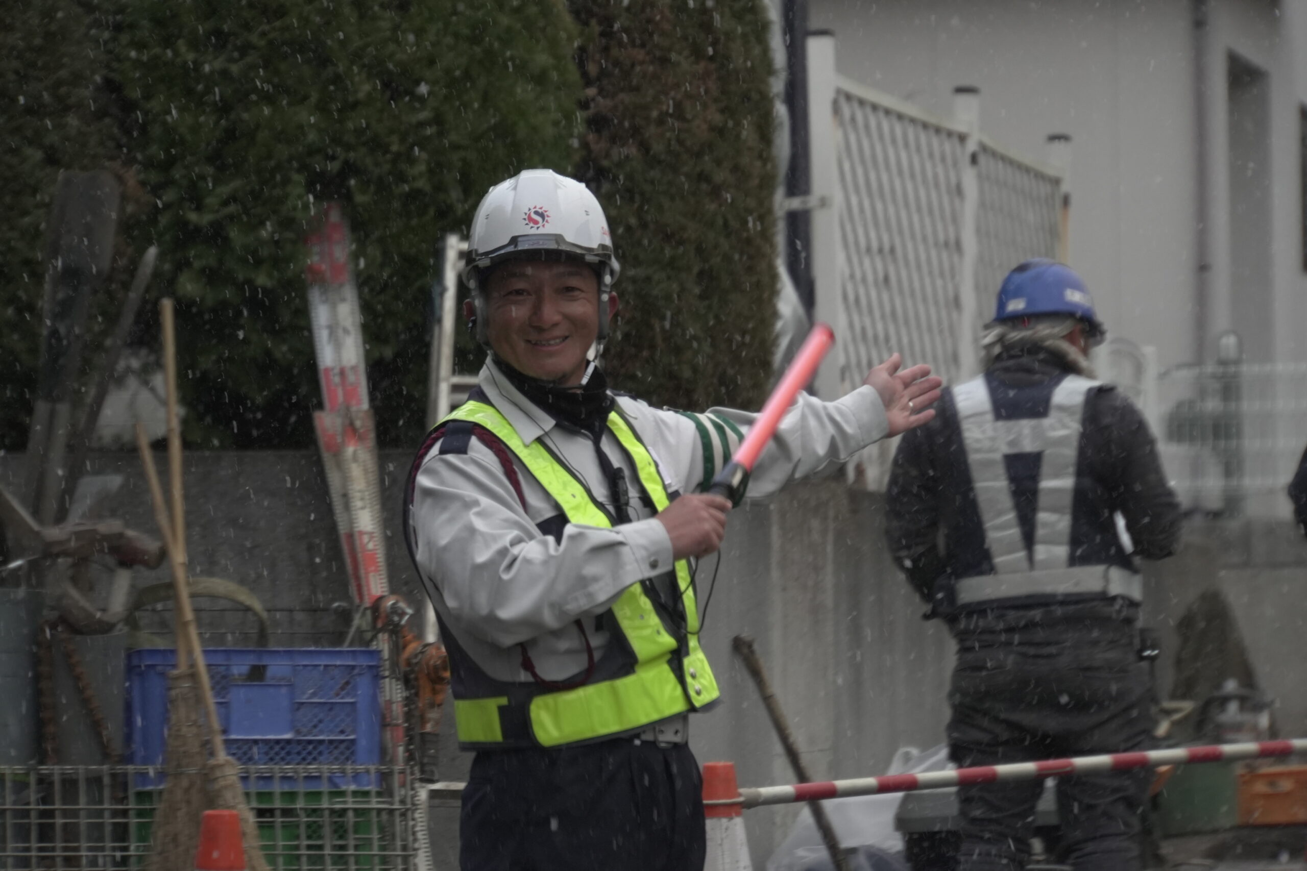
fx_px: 7116
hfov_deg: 10.5
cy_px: 436
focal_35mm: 196
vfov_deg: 7.0
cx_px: 654
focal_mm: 131
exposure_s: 1/100
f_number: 6.3
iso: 1000
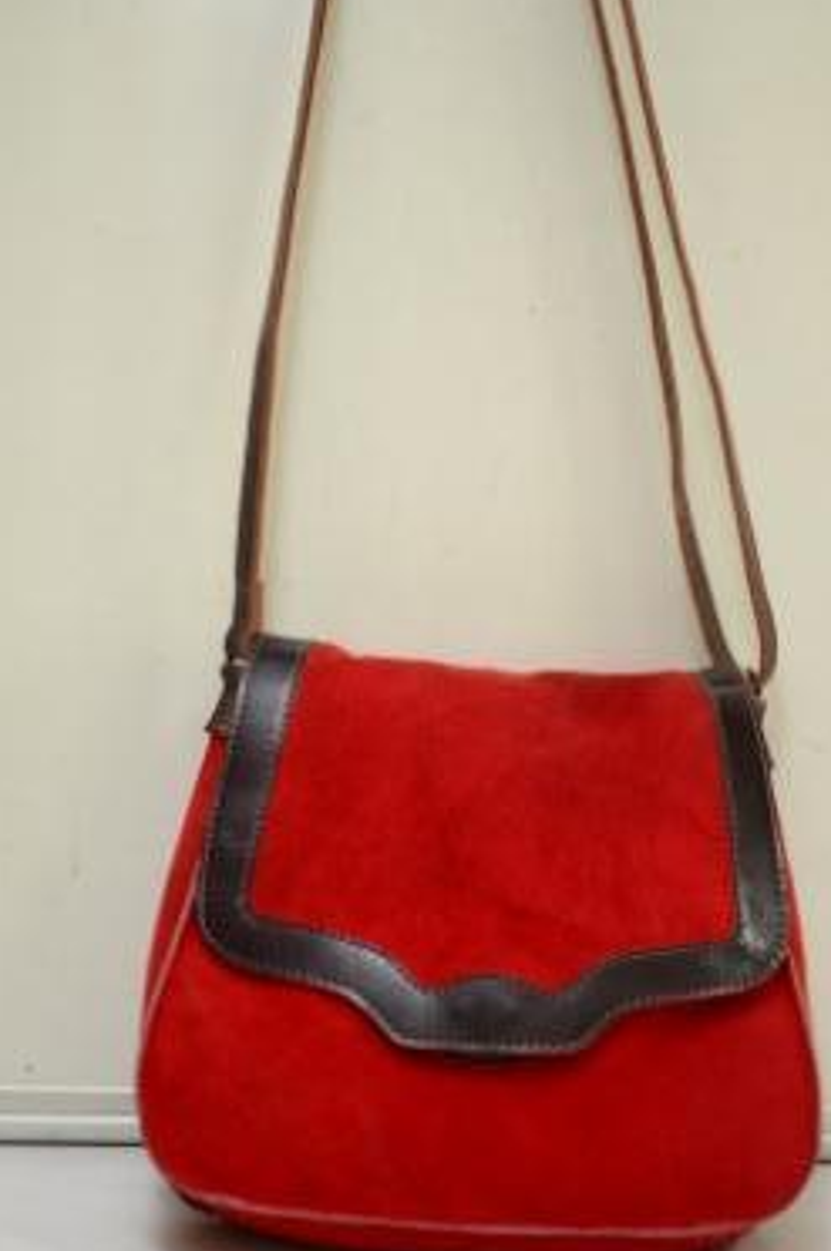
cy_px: 619
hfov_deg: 12.2
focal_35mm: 112
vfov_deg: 18.3
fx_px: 3889
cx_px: 486
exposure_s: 1/60
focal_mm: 62
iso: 1000
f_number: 5.6
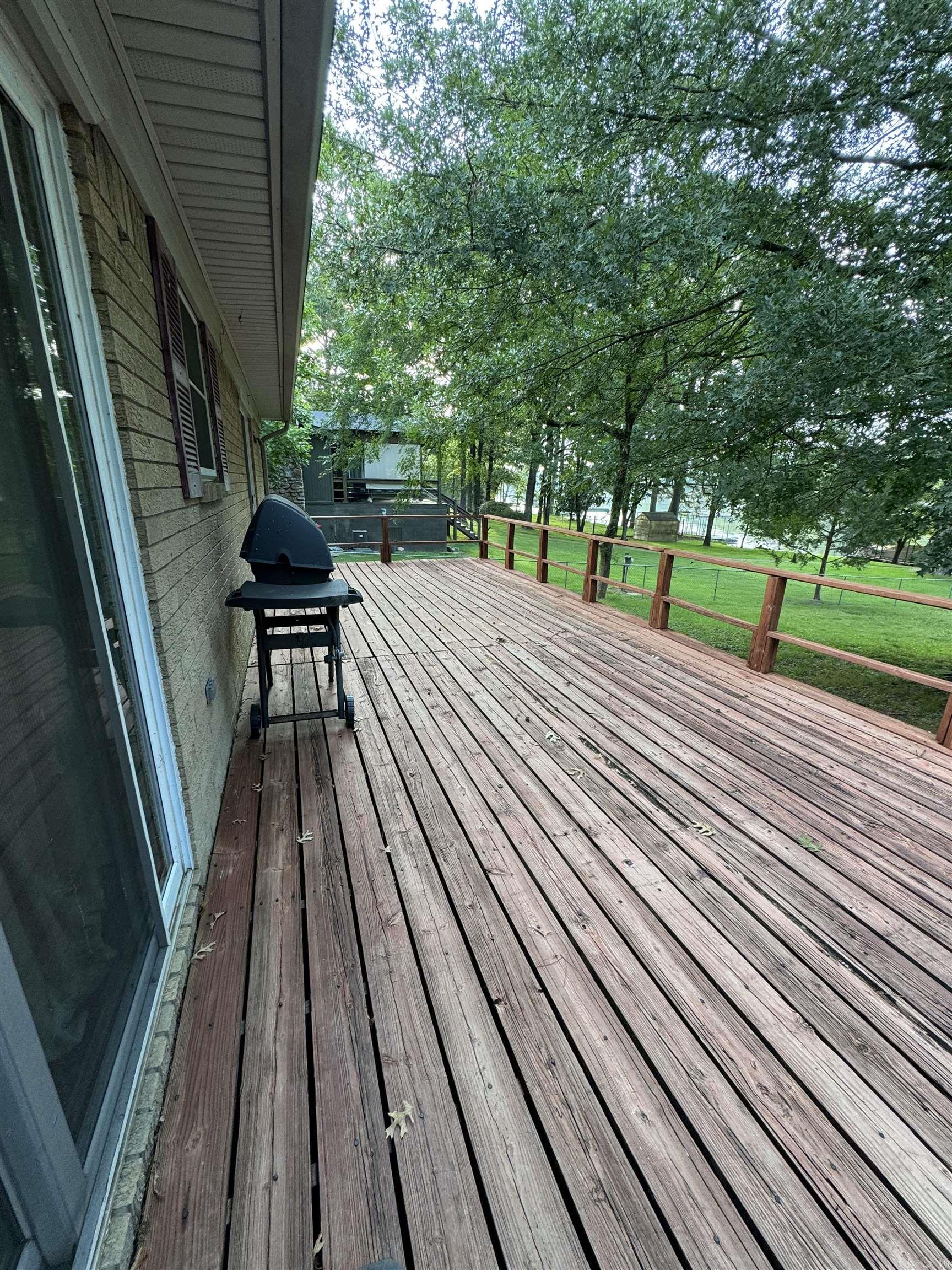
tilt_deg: -14.3
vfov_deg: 102.1
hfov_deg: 85.7
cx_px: 476
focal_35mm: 14
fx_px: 513
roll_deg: -0.7
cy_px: 635
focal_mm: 2.22
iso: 100
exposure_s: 1/99
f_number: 2.2
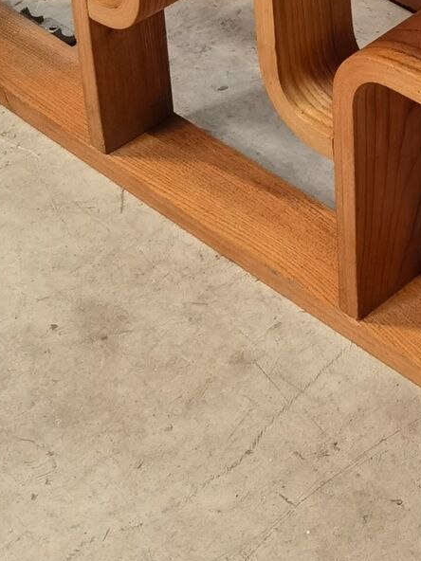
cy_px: -194
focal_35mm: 98
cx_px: 400
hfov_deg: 14.9
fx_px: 1589
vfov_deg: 18.5
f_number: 1.9
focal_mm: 6.71
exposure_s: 1/25
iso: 640
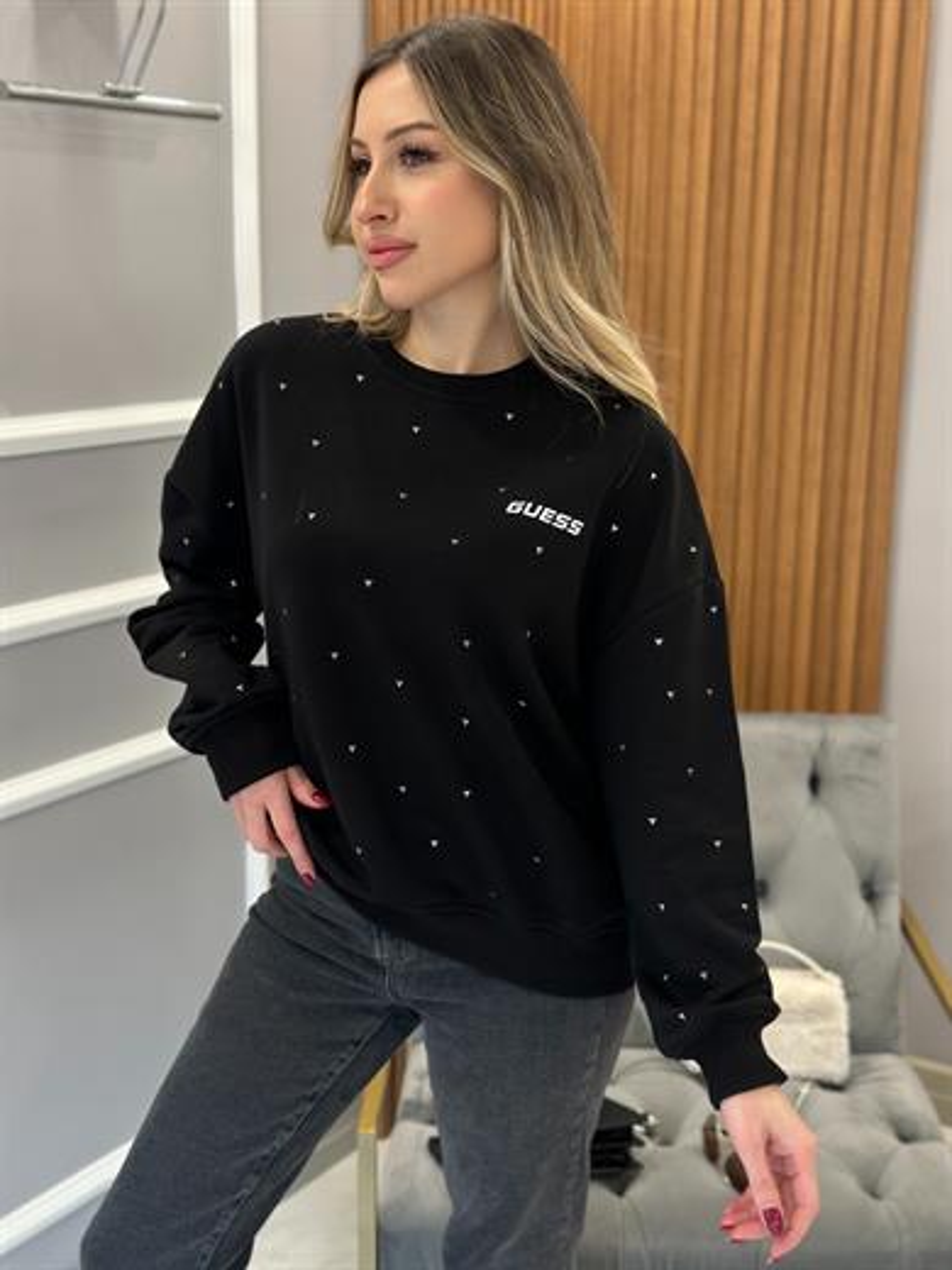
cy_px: 635
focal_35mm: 48
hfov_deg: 30.3
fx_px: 1760
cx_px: 476
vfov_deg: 39.7
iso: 80
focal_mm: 6.86
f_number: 1.78
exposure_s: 1/50
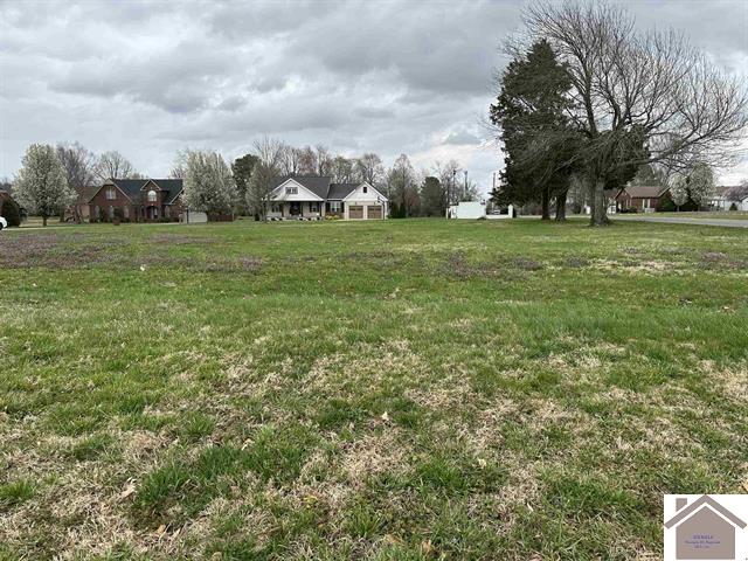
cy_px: 280
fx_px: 519
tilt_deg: -6.7
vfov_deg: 56.8
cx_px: 374
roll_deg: -0.6
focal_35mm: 24
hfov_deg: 71.6
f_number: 1.78
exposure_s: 1/1029
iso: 80
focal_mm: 6.86
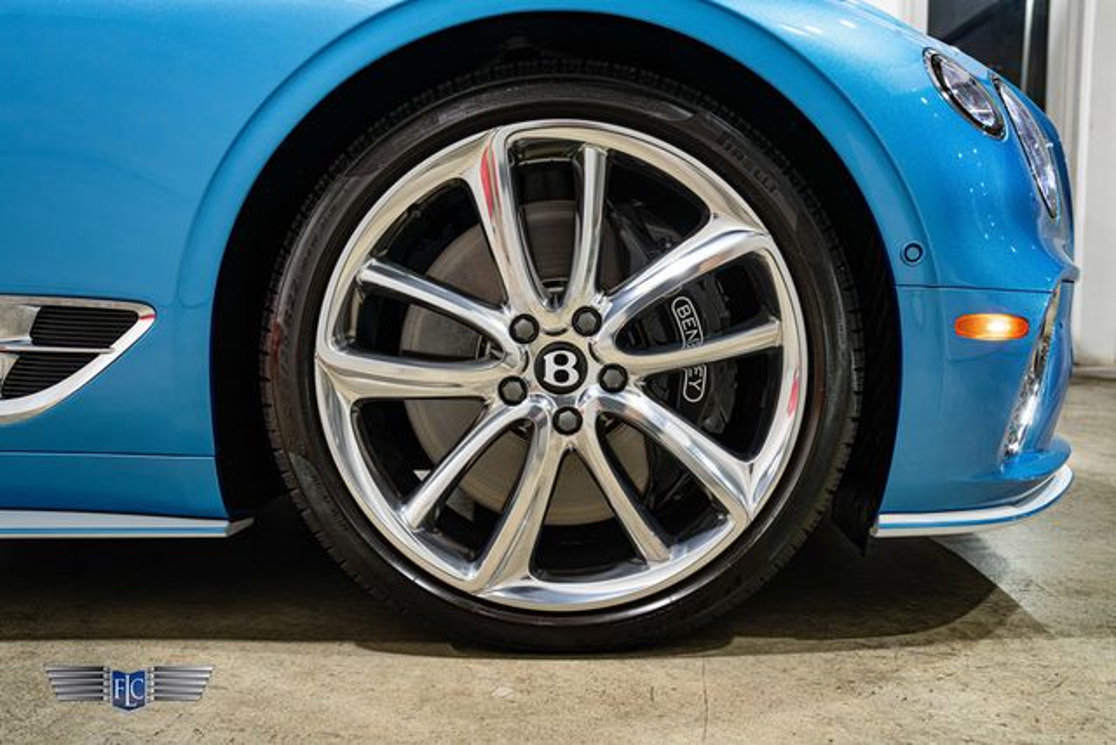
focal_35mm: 33
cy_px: 372
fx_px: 1023
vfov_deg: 40.0
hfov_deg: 57.2
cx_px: 558
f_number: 5
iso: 1600
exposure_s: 1/30
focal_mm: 33
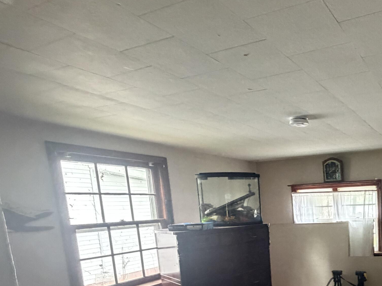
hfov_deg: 54.6
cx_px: 349
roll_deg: +2.7
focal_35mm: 28
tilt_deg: -7.1
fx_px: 309
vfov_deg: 46.2
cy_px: 243
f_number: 2.2
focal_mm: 2.22
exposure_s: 1/60
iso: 800
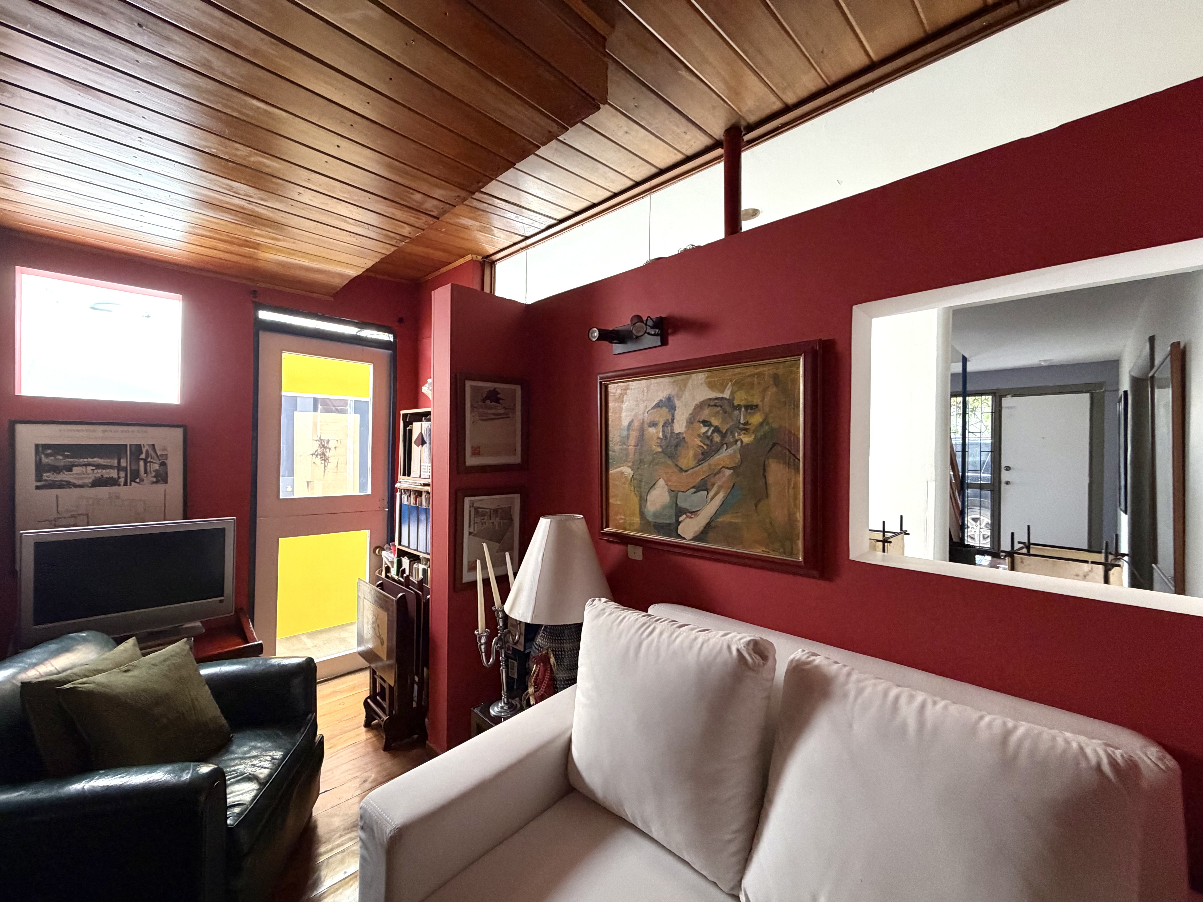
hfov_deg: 102.1
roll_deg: +0.1
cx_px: 602
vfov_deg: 85.7
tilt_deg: -0.4
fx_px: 487
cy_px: 451
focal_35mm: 14
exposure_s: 1/71
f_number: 2.2
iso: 320
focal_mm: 2.22
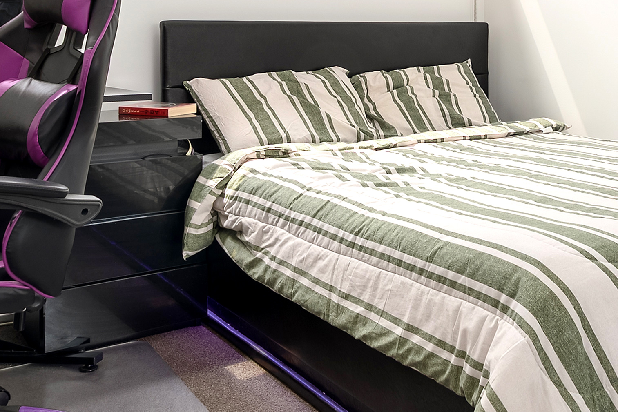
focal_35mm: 45
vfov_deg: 28.1
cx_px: 467
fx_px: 773
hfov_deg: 42.2
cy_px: 0
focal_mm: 16
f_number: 8
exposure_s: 1/250
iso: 200
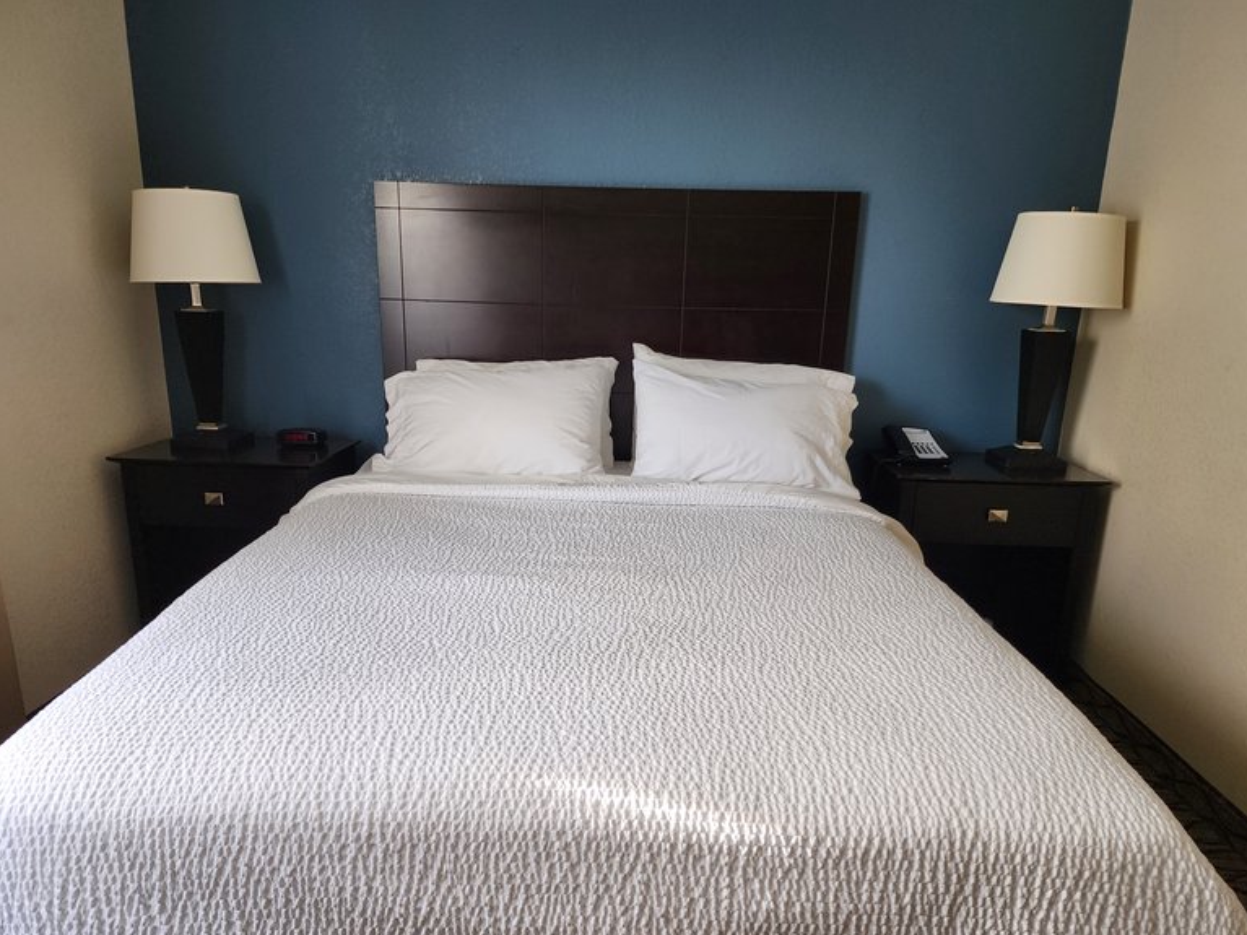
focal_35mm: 24
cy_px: 486
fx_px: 864
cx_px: 634
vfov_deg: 56.8
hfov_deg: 71.6
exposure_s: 1/180
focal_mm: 6.4
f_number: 1.8
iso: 100
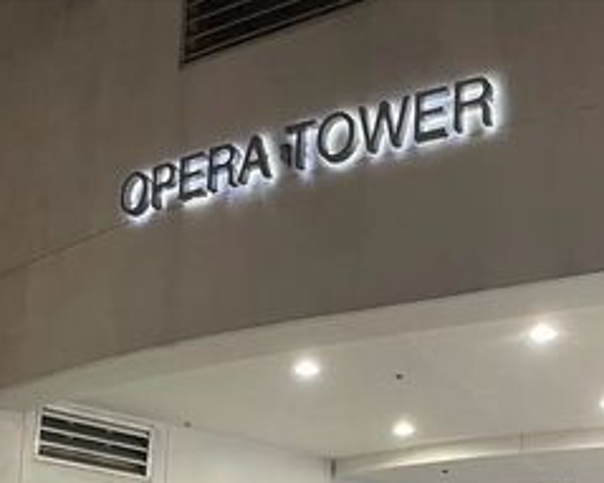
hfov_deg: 27.9
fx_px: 1215
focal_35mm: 68
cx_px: 255
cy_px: 592
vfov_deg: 20.8
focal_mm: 4.2
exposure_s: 1/40
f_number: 1.6
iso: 400
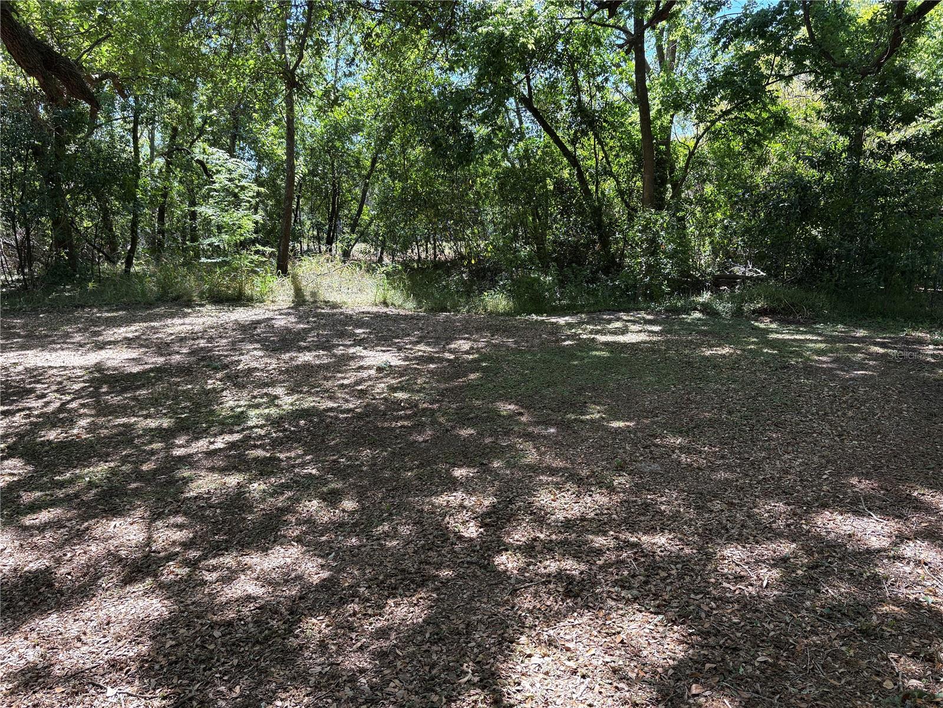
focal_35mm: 26
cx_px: 472
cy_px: 354
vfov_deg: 53.1
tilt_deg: -9.4
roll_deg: +1.1
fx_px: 708
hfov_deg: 67.3
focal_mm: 5.96
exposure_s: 1/338
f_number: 1.6
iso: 50
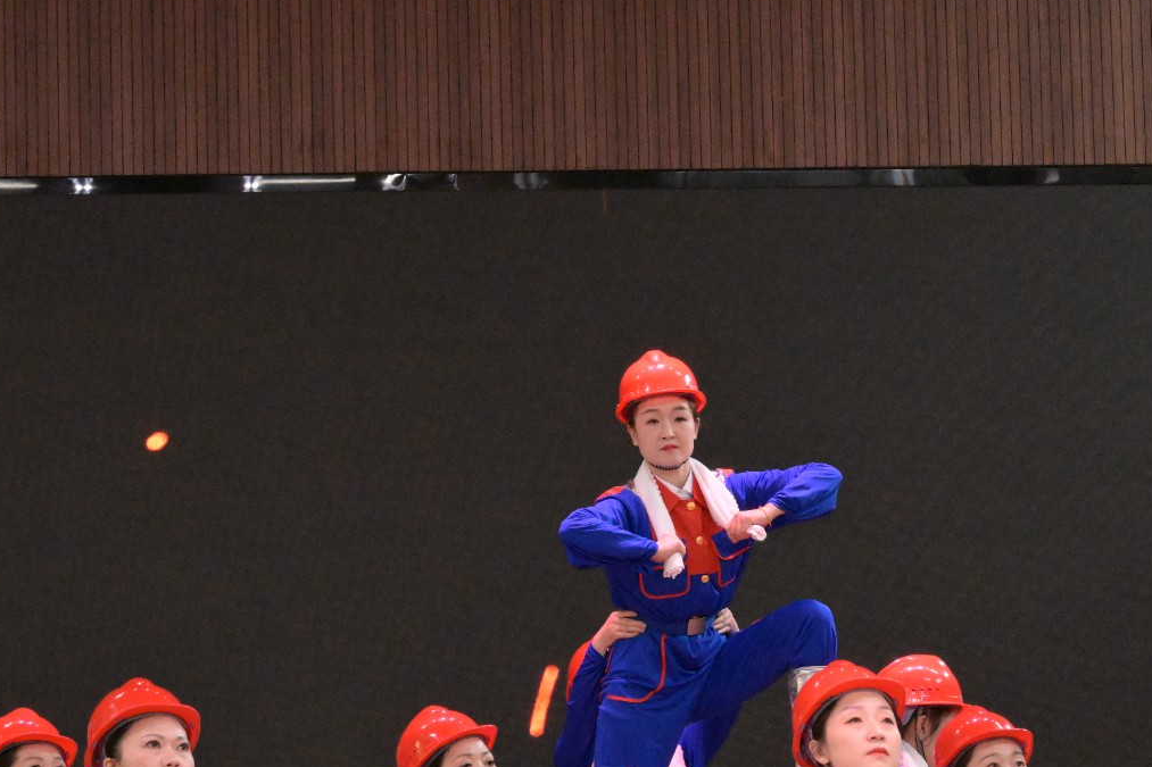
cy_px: 413
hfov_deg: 13.5
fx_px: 4863
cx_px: 653
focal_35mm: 152
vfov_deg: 9.0
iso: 16000
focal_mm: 110
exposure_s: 1/125
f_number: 10
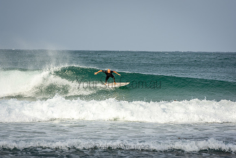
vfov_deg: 4.6
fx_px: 1967
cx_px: 118
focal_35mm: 300
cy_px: 79
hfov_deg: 6.9
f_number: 5.6
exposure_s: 1/1600
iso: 200
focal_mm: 200
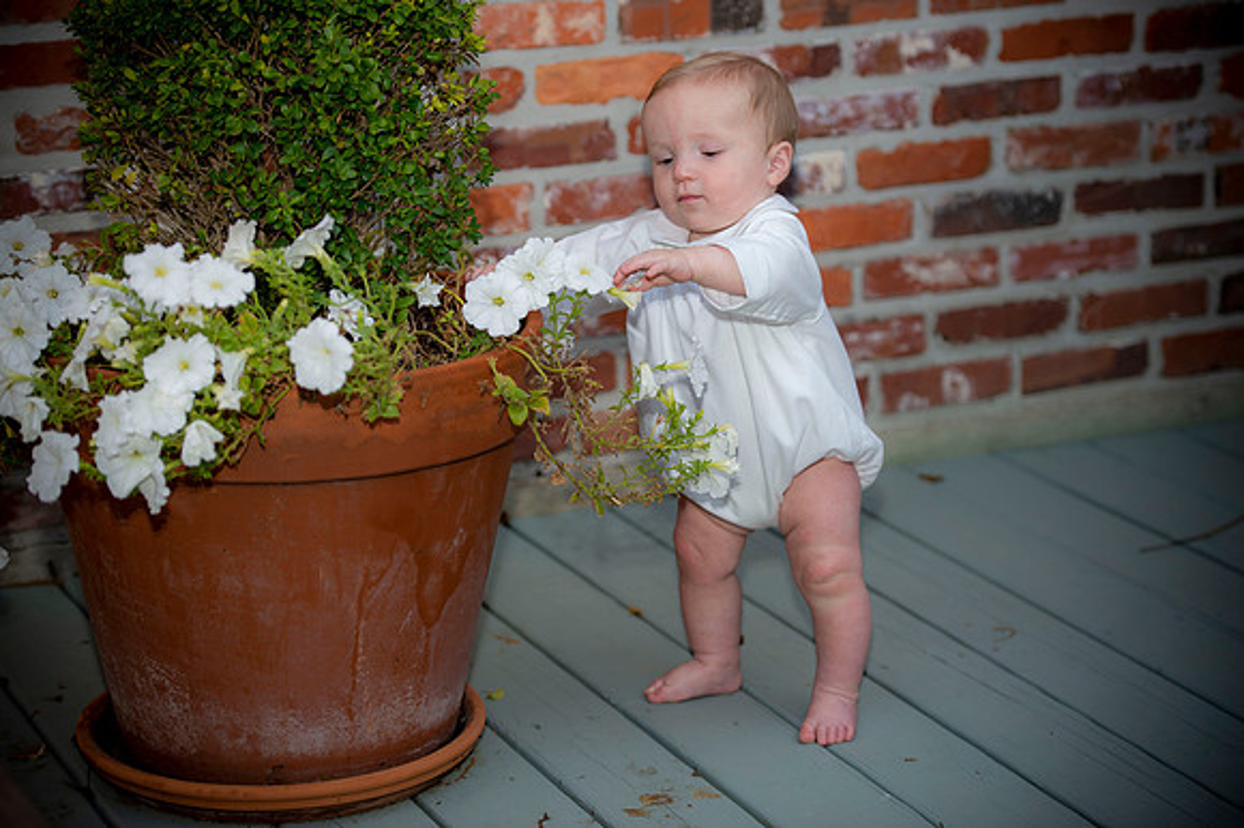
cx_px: 622
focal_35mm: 98
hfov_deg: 20.8
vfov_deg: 13.9
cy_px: 414
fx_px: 3384
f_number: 3.2
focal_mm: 98
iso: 50
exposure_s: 1/250
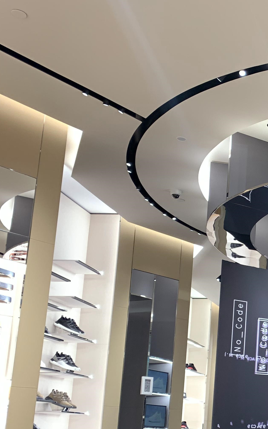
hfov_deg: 19.8
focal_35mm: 55
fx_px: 643
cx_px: 422
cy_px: 313
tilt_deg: +12.1
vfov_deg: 36.2
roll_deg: -0.4
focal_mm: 4.25
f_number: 1.8
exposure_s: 1/49
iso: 100
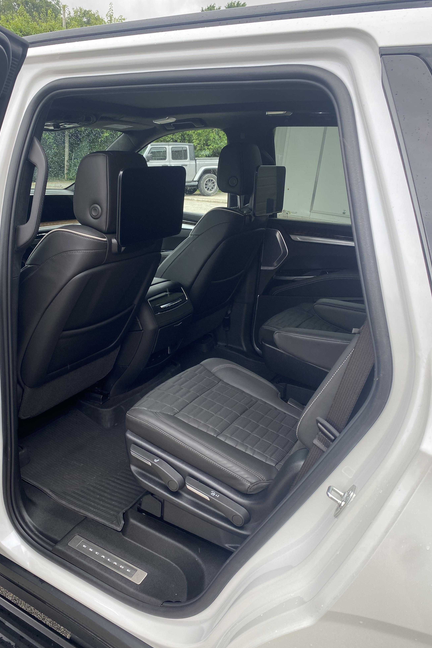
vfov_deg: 65.5
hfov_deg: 46.2
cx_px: 181
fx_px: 504
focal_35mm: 28
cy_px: 320
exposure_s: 1/327
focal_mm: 4.25
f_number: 1.8
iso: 32
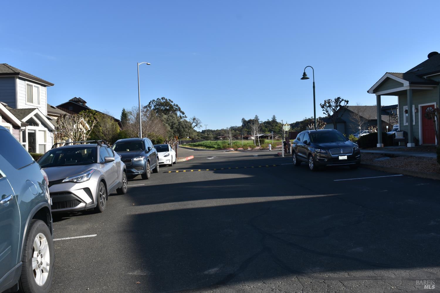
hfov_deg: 67.4
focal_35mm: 27
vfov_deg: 47.9
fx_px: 330
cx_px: 220
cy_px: 146
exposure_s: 1/250
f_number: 9
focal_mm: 18
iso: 100
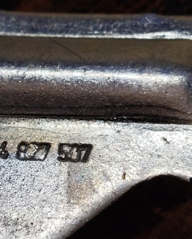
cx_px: 23
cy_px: 103
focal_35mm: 123
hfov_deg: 12.5
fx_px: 873
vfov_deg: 15.6
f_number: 1.7
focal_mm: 5.31
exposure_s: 1/33
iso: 100
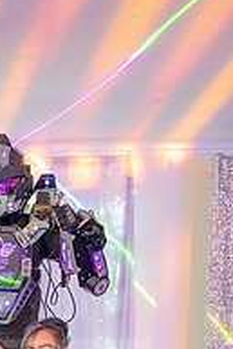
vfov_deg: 24.3
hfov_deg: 17.1
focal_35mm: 78
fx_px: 756
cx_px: -2
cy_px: 382
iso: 1250
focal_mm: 33.5
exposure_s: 1/200
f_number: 4.5
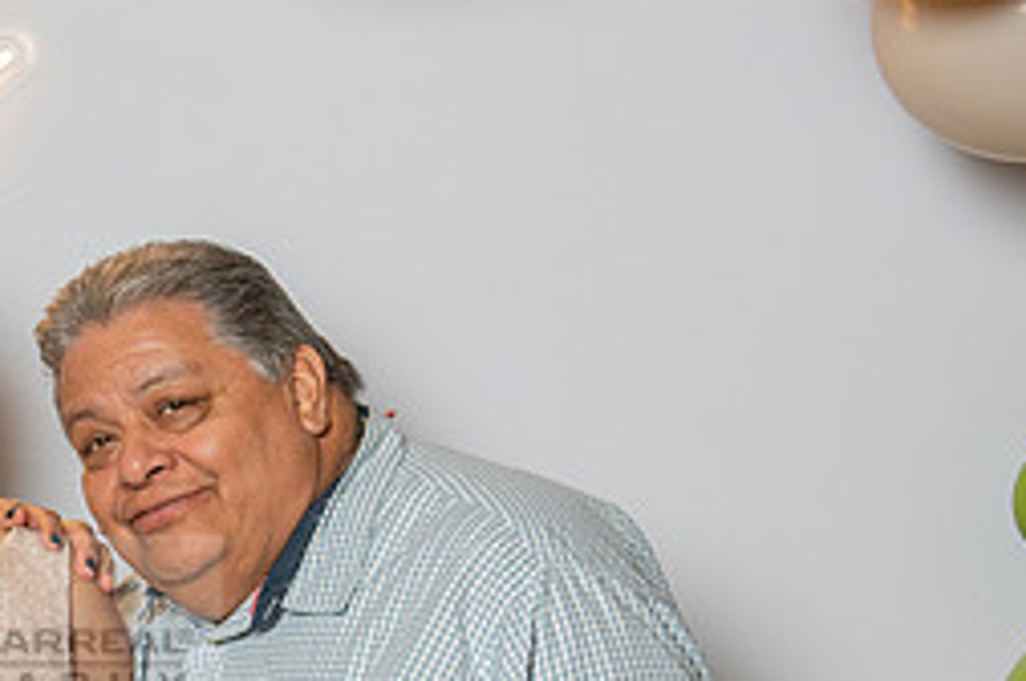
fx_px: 3985
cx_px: -169
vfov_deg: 9.7
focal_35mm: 140
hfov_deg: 14.3
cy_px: 749
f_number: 4
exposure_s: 1/160
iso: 200
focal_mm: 48
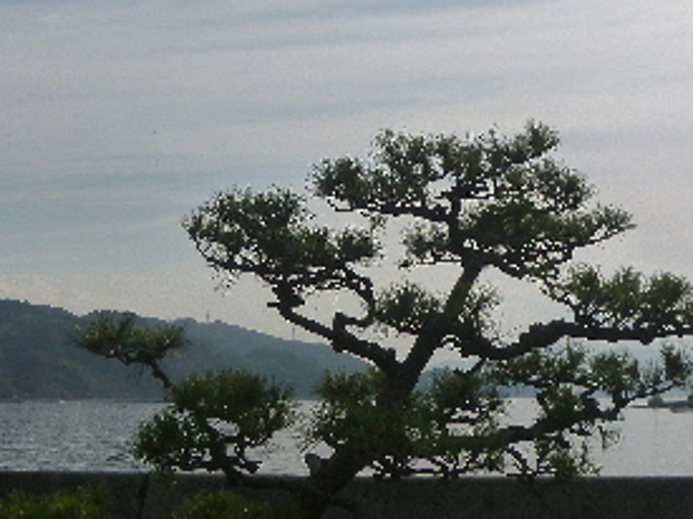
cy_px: 142
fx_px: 1601
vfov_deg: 18.3
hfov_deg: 24.4
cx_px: 312
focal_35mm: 80
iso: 160
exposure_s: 1/320
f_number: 10
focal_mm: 7.9
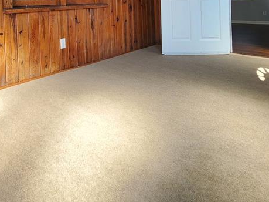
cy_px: 6
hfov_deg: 60.1
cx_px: 87
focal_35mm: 29
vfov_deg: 42.5
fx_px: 225
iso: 50
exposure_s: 1/186
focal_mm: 2.2
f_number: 2.2
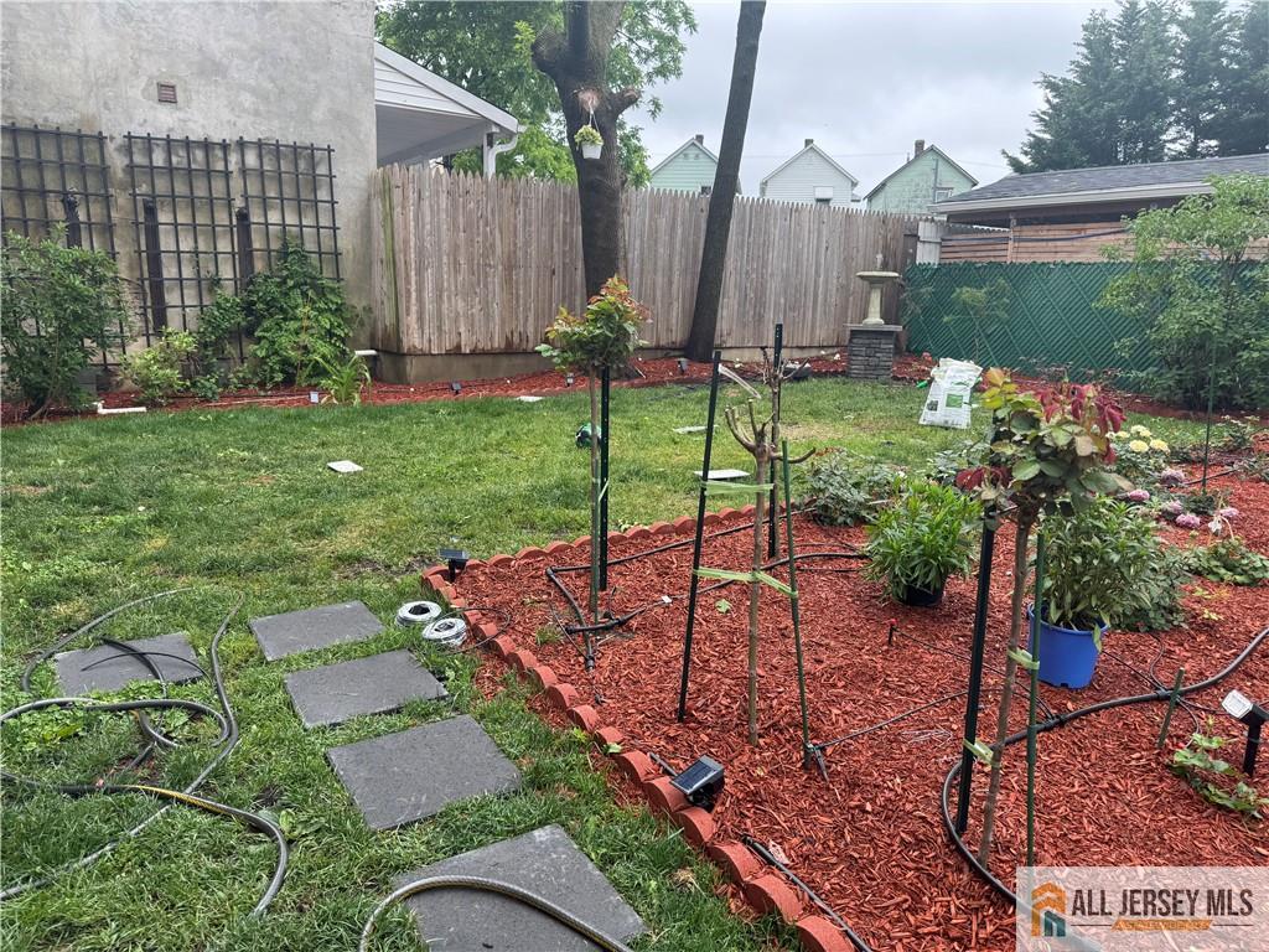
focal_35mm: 24
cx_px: 634
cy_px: 476
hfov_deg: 71.6
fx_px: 880
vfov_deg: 56.8
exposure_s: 1/527
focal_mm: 6.76
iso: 80
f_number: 1.78
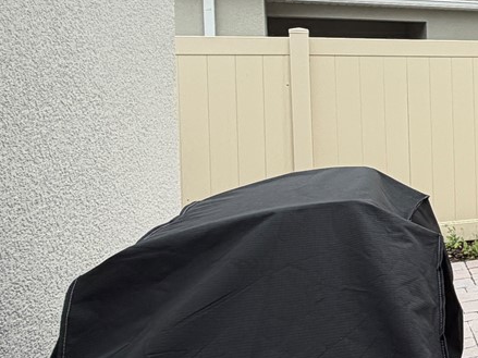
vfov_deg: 28.3
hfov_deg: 26.5
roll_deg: +0.7
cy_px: 110
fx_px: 704
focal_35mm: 51
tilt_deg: -2.8
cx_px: 725
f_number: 2.2
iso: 40
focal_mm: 2.22
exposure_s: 1/585
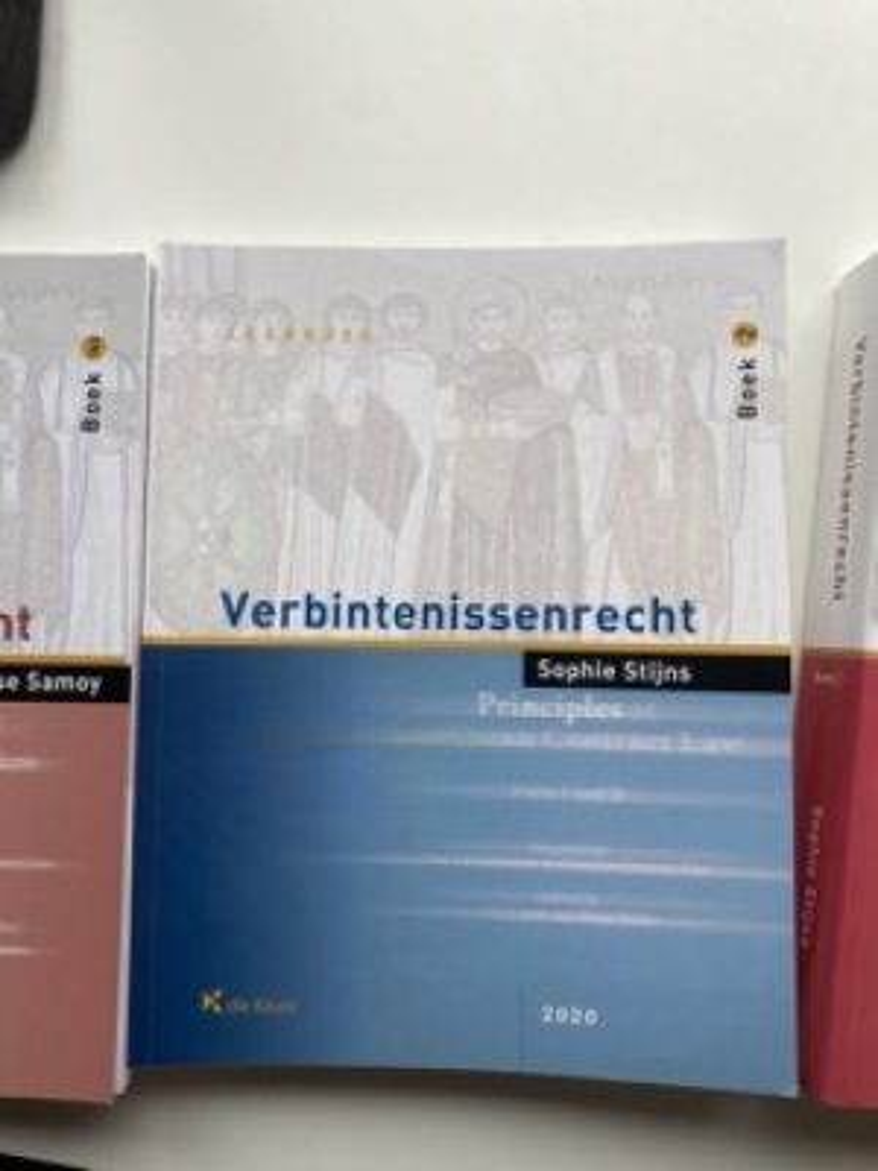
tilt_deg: -85.8
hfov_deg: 53.1
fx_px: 879
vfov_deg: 67.3
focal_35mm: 26
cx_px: 439
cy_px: 586
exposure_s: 1/103
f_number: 1.8
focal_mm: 4.25
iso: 32
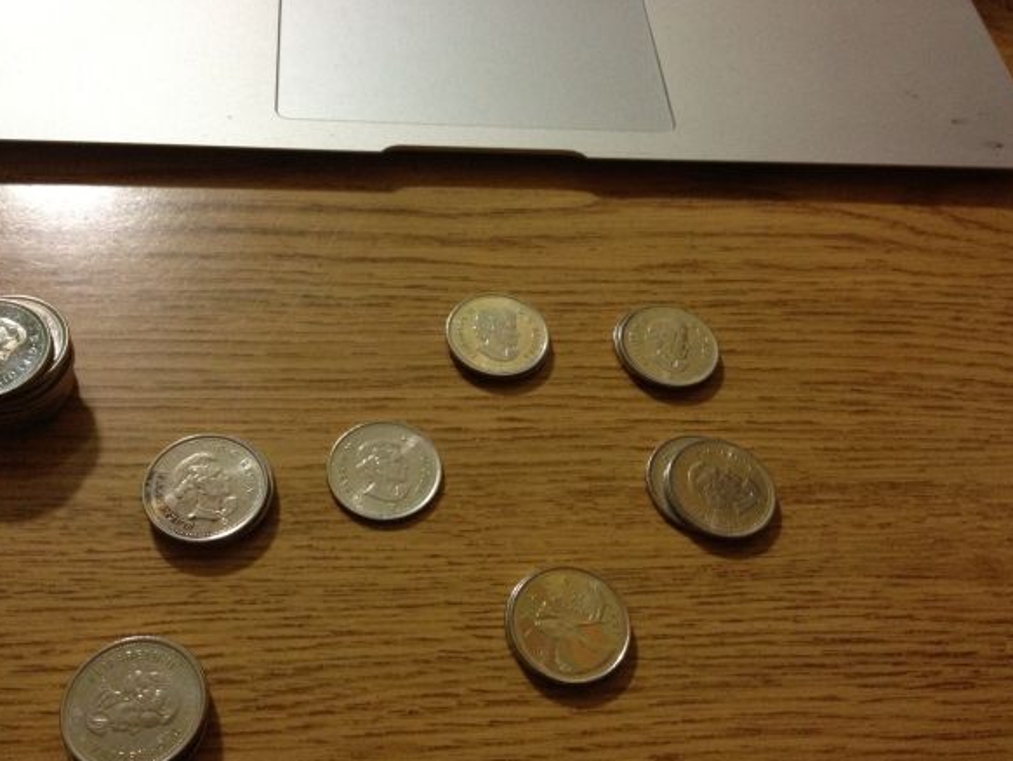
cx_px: 511
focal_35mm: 36
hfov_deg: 51.3
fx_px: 1054
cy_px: 386
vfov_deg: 39.7
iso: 320
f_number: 2.4
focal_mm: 4.28
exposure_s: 1/20
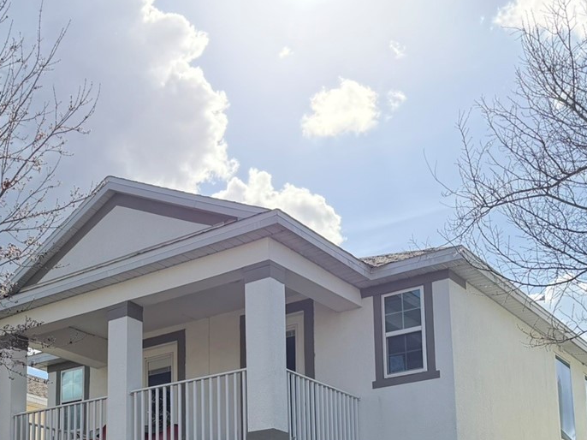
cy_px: 455
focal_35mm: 56
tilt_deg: +10.0
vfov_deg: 24.7
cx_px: 69
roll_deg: -1.2
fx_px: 949
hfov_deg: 32.8
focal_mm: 6.76
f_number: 1.78
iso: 125
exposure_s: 1/3759
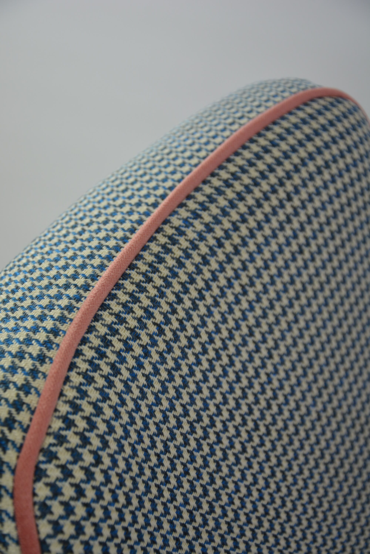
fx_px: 1339
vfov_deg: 23.4
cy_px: 277
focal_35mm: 87
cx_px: 185
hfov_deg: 15.7
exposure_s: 1/250
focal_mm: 58
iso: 500
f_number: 5
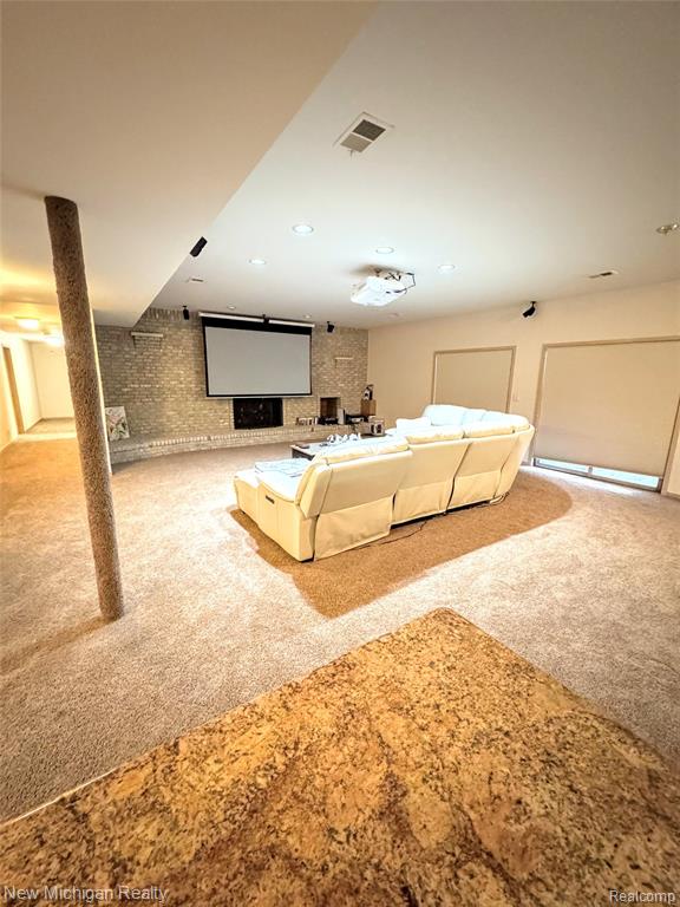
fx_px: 367
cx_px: 340
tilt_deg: -11.3
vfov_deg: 102.1
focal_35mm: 14
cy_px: 454
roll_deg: -0.7
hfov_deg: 85.7
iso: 1250
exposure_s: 1/40
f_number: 2.2
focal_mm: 2.22
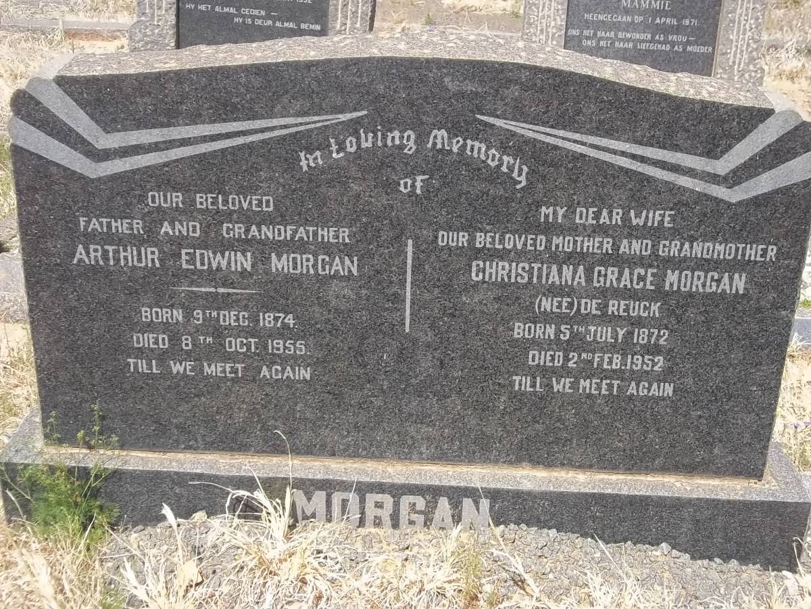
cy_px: 304
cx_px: 406
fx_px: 1171
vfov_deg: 29.1
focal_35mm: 50
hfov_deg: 38.2
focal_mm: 8.8
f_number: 3.6
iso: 80
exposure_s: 1/500
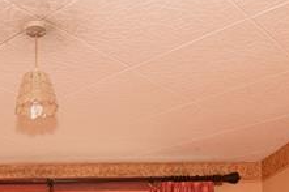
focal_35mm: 59
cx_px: 39
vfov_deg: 19.4
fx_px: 473
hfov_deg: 32.6
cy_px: 304
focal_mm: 10
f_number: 6.3
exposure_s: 1/100
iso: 200
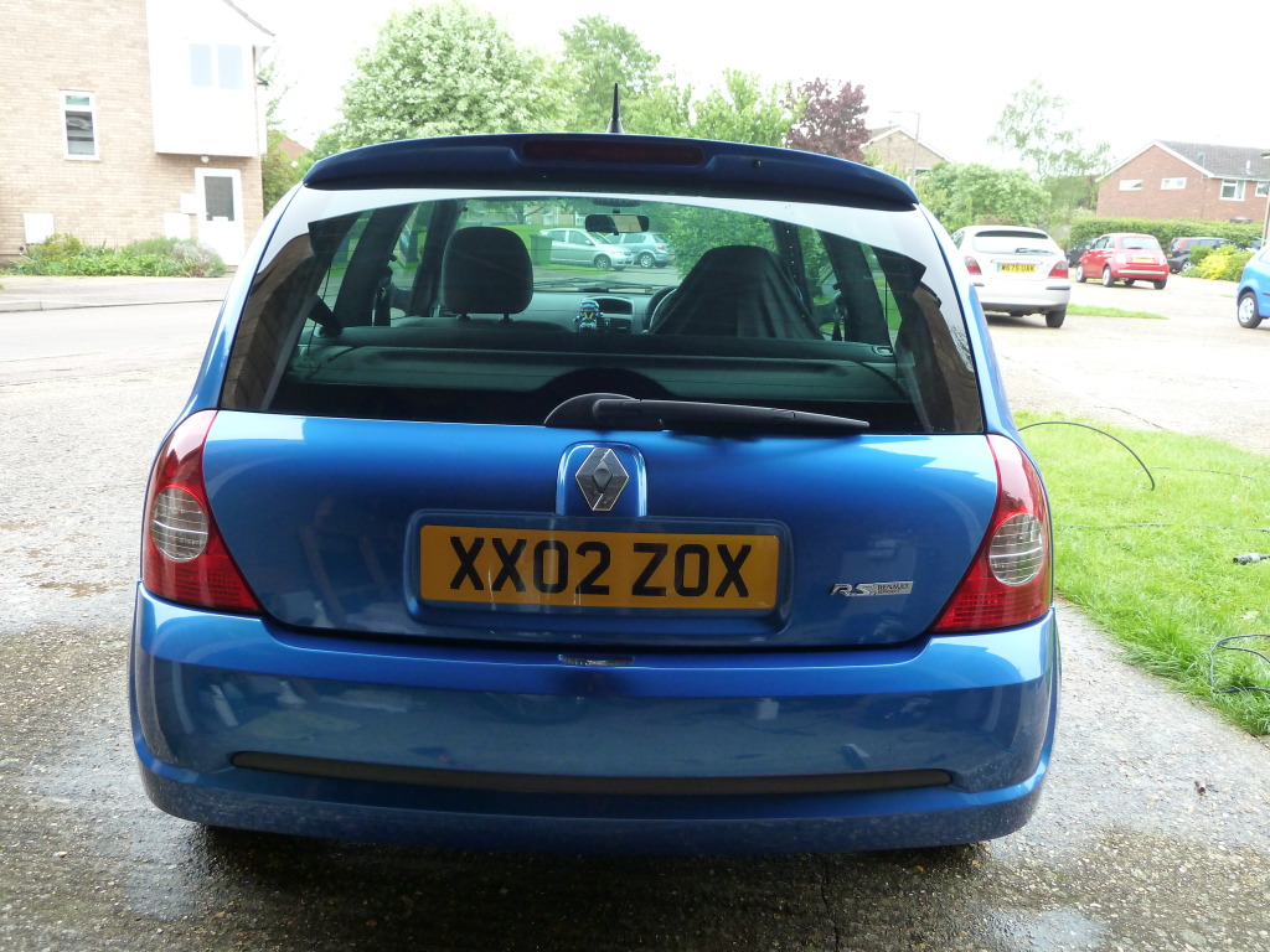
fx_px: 1064
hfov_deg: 61.7
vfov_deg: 48.2
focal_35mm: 29
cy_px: 476
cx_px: 635
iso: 200
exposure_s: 1/30
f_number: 3.4
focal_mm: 4.7
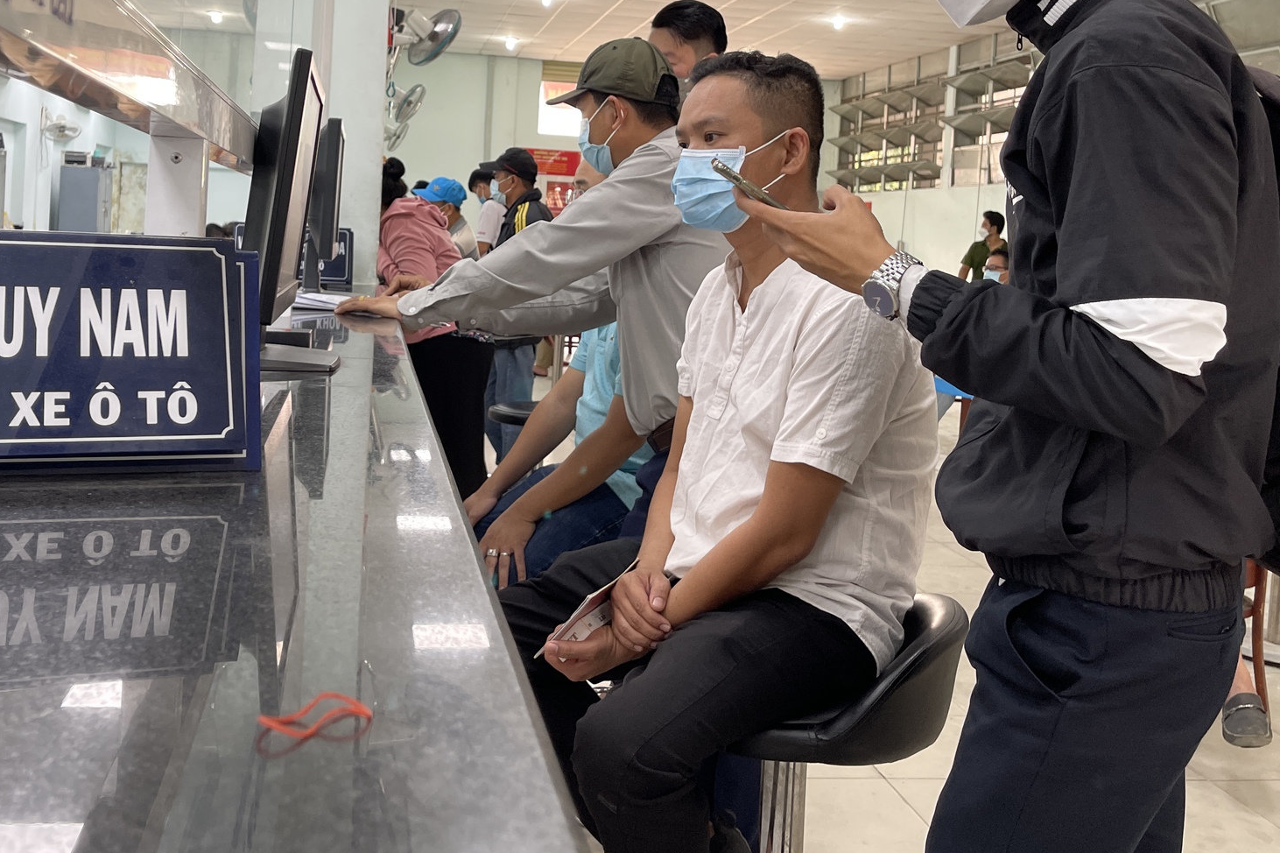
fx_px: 1315
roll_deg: -3.0
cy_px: 239
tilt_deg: -1.9
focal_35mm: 37
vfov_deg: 35.3
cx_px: 544
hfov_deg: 51.7
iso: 125
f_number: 1.6
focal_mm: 5.1
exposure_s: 1/100
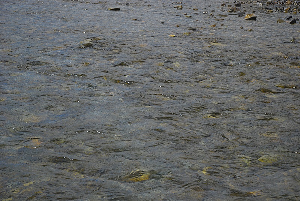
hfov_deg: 20.6
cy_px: 100
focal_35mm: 99
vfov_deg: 13.9
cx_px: 150
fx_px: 826
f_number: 5.6
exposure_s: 1/2000
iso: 400
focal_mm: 66
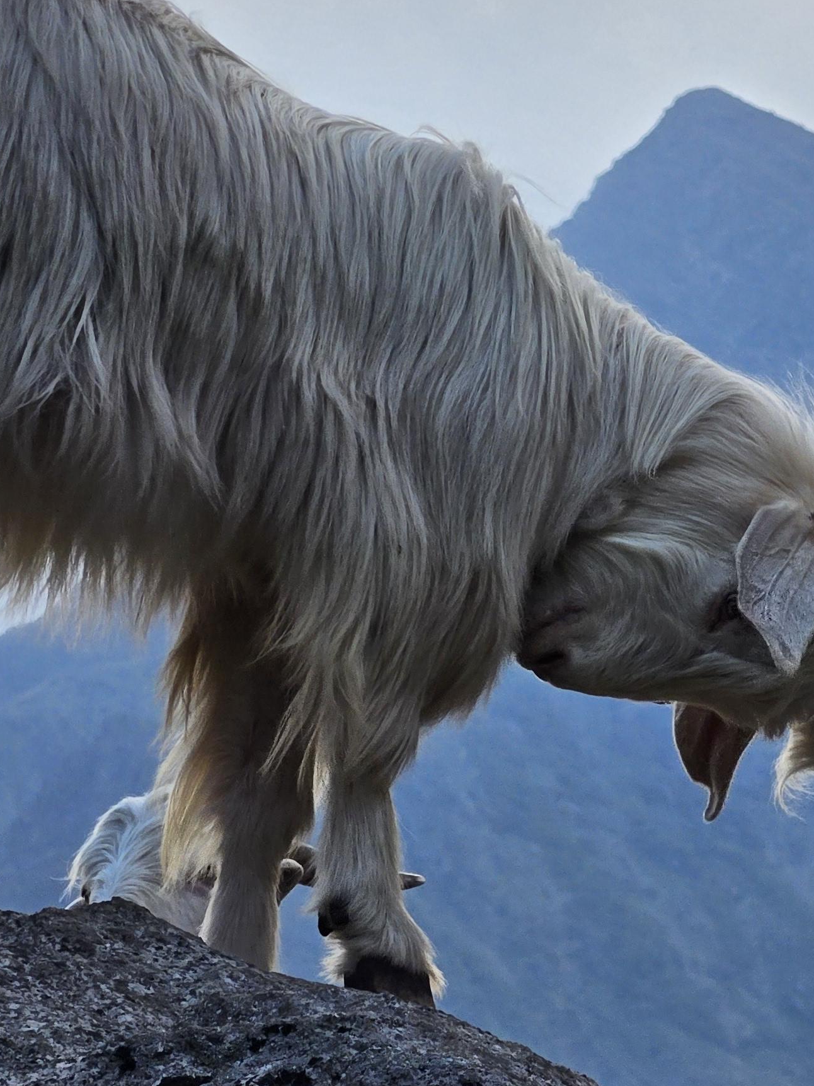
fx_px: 8372
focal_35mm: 267
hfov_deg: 5.6
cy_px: 623
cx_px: 676
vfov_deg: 7.4
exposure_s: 1/391
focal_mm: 18.6
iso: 50
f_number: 2.9
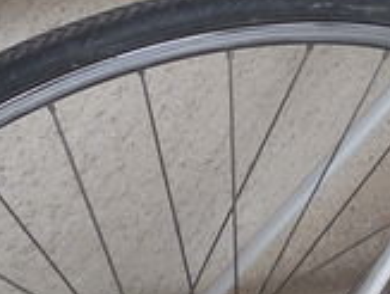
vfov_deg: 9.7
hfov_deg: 12.1
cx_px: 648
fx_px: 1728
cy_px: 134
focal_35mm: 153
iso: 125
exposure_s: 1/80
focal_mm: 4.5
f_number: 3.3
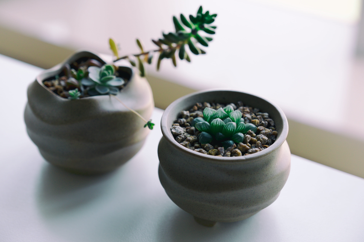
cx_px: 181
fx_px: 698
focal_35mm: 69
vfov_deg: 19.7
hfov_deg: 29.2
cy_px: 121
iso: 400
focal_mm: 45.5
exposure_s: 1/125
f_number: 2.8
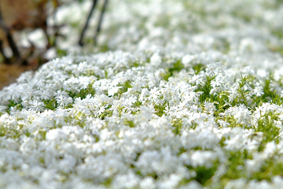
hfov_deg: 13.0
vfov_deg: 8.7
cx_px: 142
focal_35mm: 158
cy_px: 94
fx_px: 1242
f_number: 4
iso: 100
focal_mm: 105
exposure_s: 1/1500
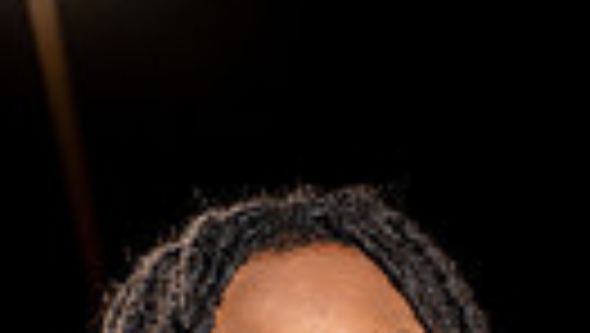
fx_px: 3946
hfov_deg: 8.5
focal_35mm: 252
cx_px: 365
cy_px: 945
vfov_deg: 4.7
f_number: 4
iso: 800
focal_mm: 70
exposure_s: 1/250
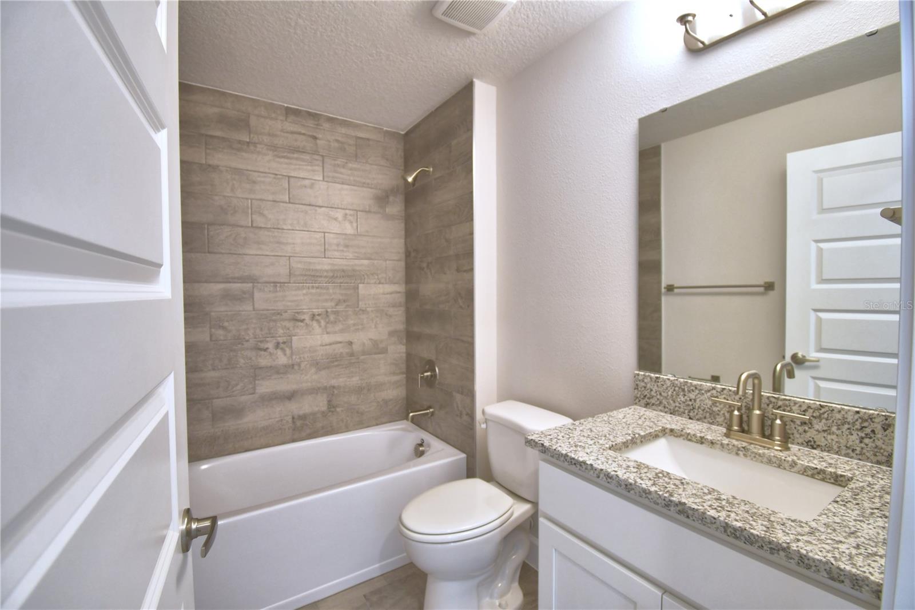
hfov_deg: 100.4
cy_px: 305
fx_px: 381
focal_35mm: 15
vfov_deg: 77.3
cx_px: 458
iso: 400
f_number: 4.5
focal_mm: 10
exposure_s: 1/30
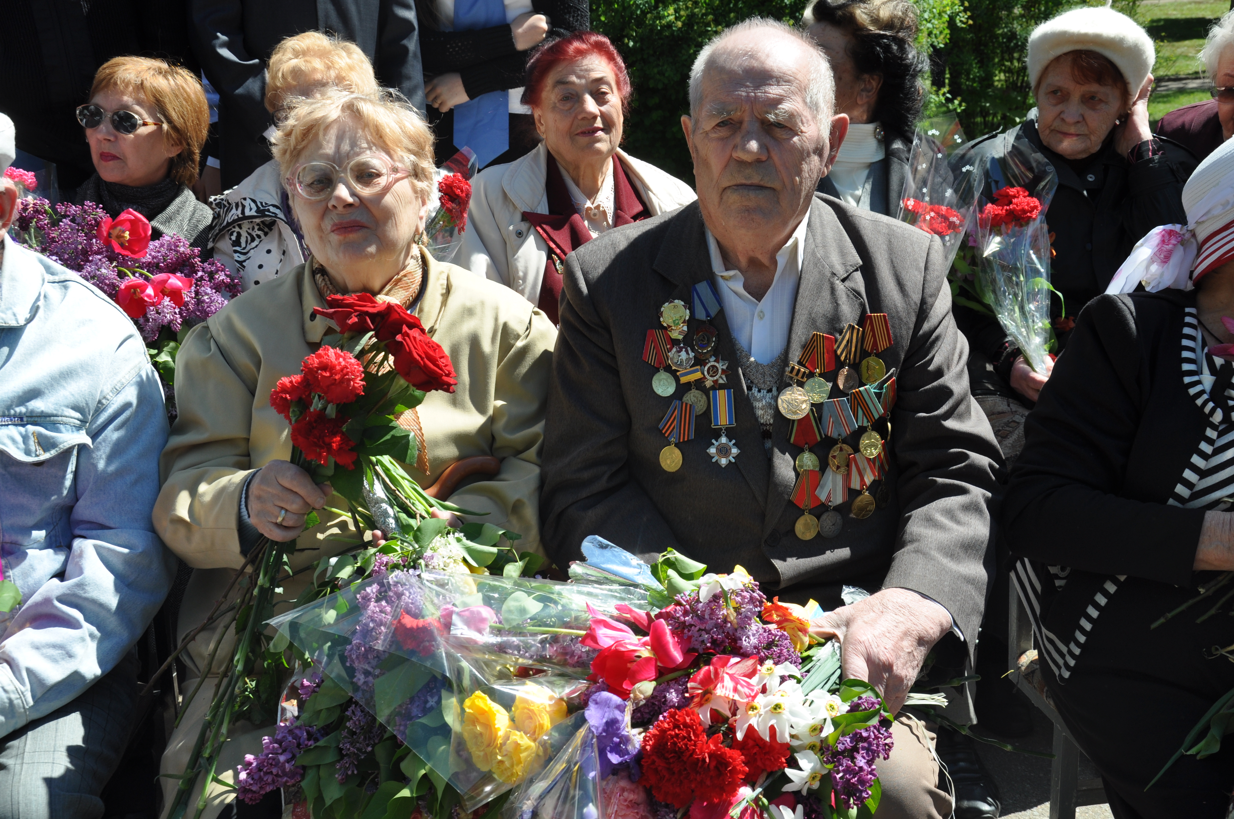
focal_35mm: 48
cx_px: 617
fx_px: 1643
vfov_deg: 28.0
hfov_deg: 41.2
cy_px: 410
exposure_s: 1/250
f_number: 8
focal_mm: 32
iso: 200
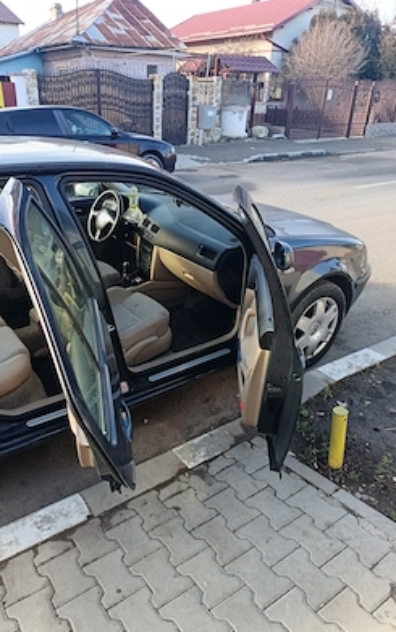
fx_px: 448
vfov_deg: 70.4
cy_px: 318
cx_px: 157
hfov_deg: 47.4
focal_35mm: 26
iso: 282
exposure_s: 1/100
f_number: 1.75
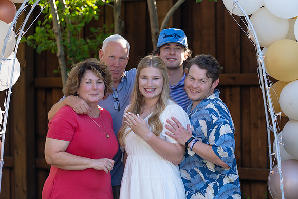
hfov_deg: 13.6
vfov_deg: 9.1
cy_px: 100
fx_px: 1250
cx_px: 149
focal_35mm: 151
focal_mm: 151
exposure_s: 1/320
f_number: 3.5
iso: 125
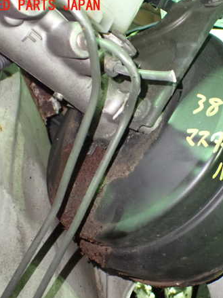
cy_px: 150
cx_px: 180
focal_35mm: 41
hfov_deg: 34.0
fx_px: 352
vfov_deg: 45.8
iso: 1250
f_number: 2.3
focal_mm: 5.4
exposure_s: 1/30
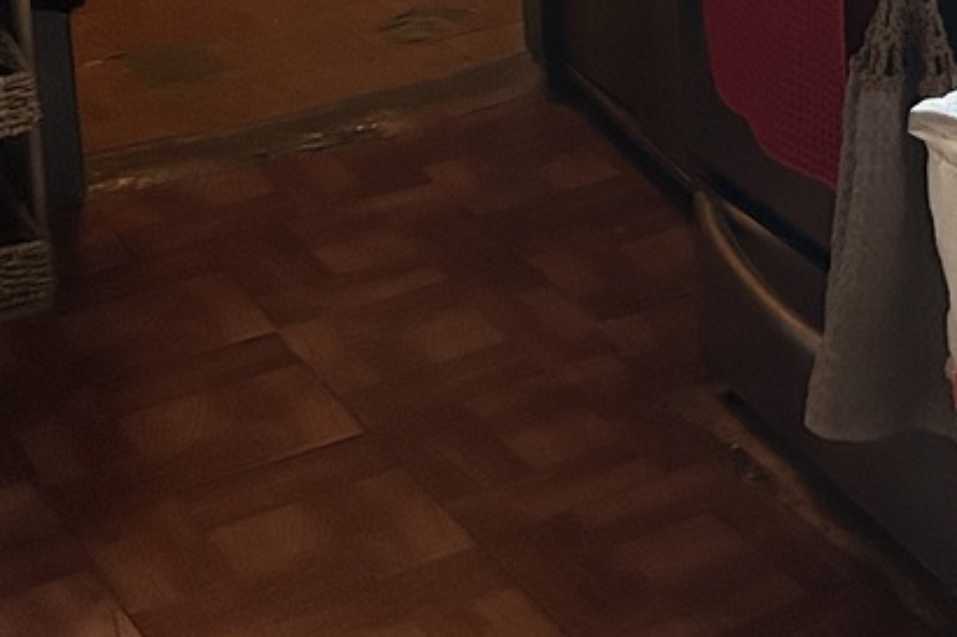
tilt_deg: -8.8
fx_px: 2524
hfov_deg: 19.6
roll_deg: +2.3
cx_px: 1286
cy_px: -462
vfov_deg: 13.2
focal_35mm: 95
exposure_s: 1/60
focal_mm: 5.7
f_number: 1.5
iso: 400
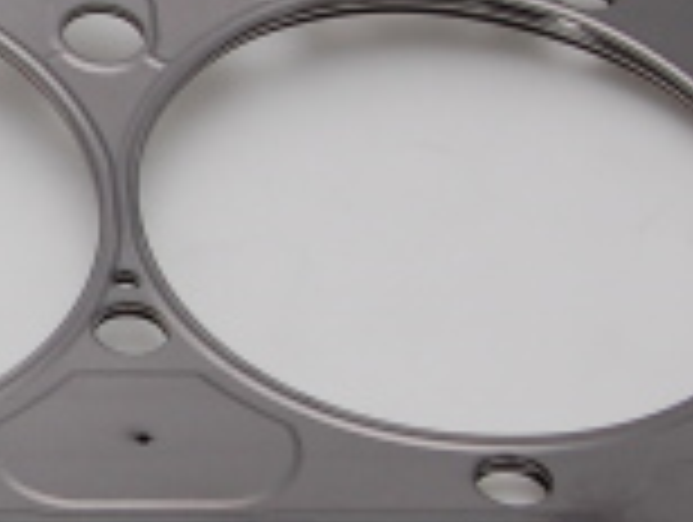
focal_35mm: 224
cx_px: -585
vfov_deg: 6.7
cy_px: 281
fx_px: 4491
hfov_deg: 8.5
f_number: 11
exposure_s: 1/125
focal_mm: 30
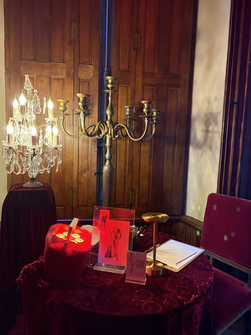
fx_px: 251
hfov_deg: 53.1
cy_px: 168
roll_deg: -3.3
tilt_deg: -4.7
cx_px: 126
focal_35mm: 26
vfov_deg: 67.3
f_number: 1.6
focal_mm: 5.96
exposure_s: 1/50
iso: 500
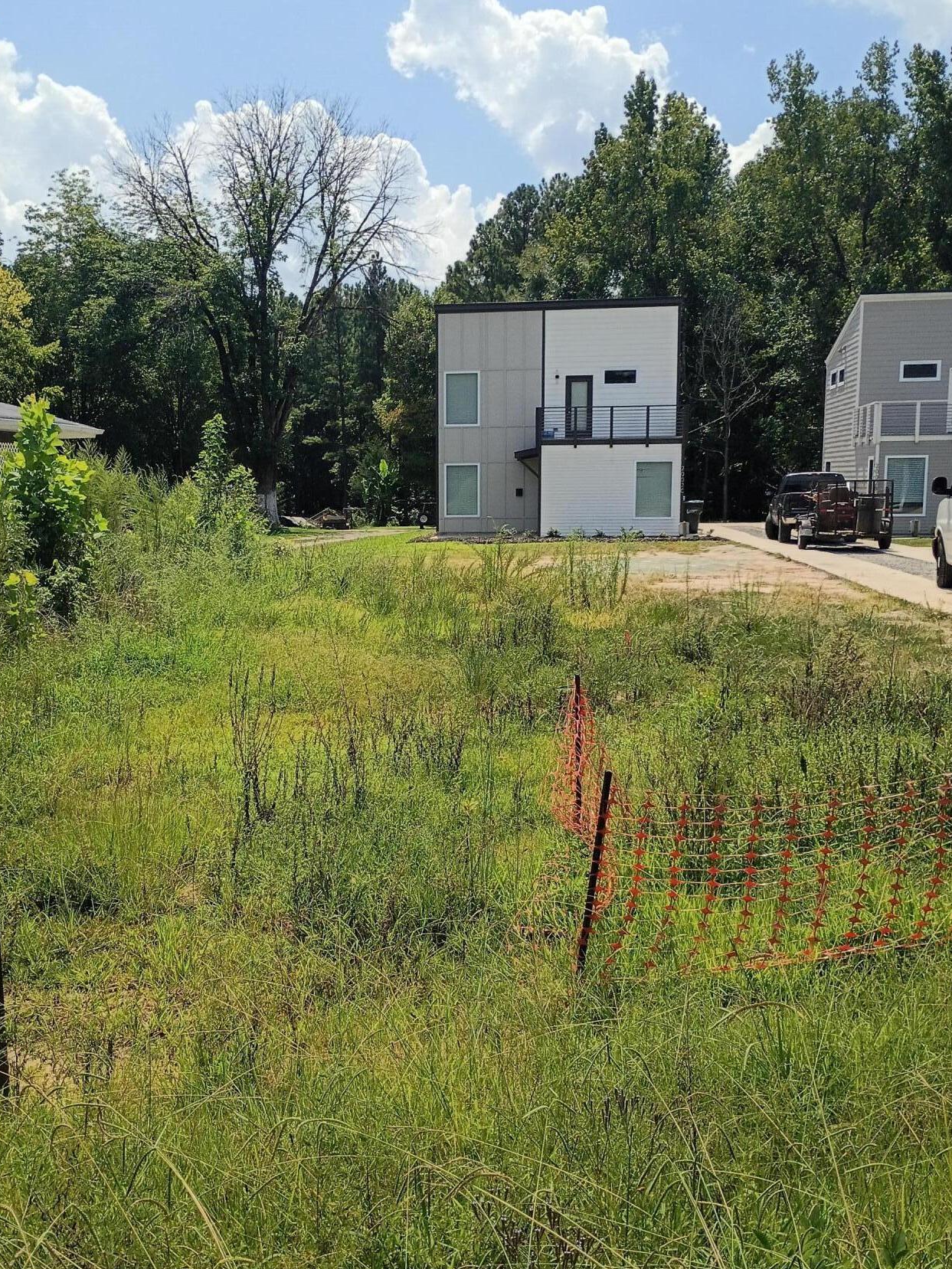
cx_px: 382
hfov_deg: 40.5
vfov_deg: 52.6
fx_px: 1283
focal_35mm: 35
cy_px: 680
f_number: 1.8
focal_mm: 4.27
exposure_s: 1/1730
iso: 103
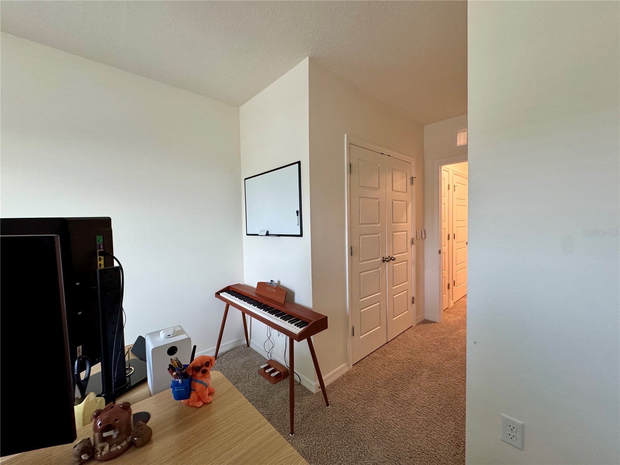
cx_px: 310
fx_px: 251
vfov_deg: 85.7
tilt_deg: -2.8
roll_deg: +1.4
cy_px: 232
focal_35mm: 14
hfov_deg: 102.1
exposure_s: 1/120
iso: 320
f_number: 2.2
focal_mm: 2.22
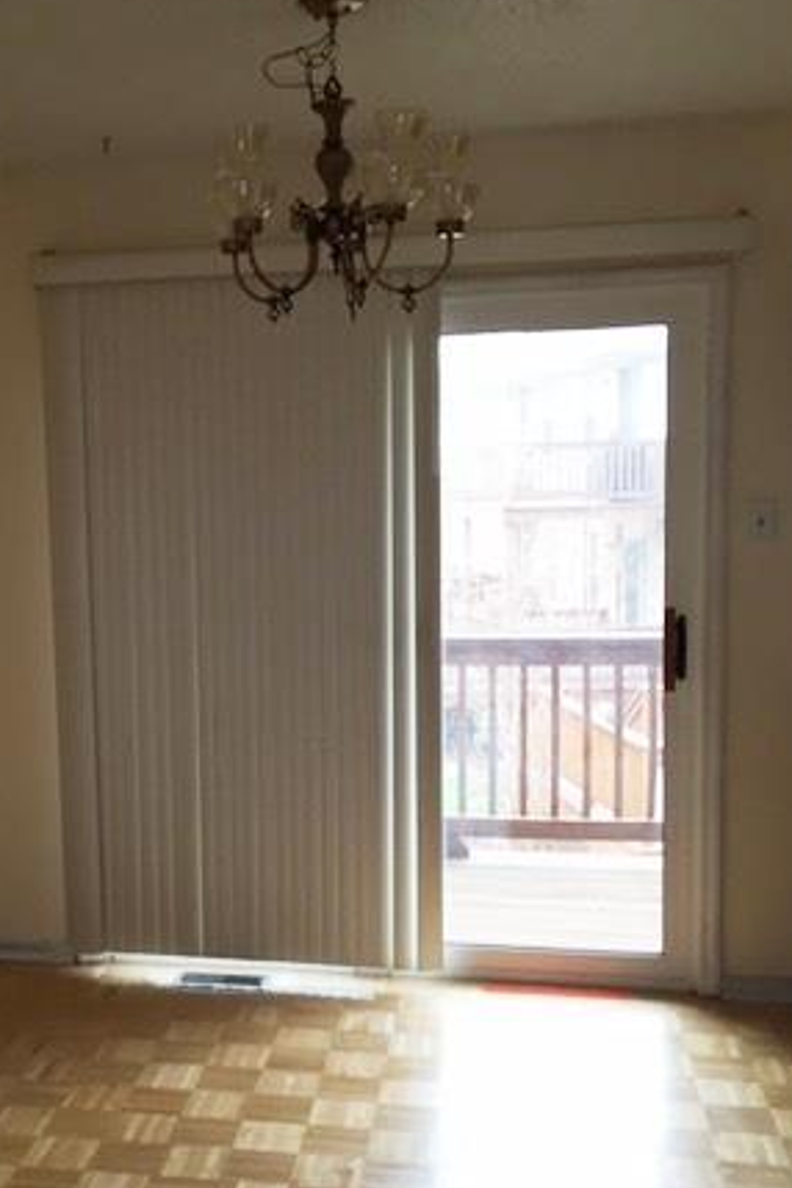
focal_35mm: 45
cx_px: 166
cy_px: 623
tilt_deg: -6.2
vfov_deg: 43.6
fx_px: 1485
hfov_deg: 29.2
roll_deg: +1.3
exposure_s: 1/30
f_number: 2.2
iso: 40
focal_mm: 4.15
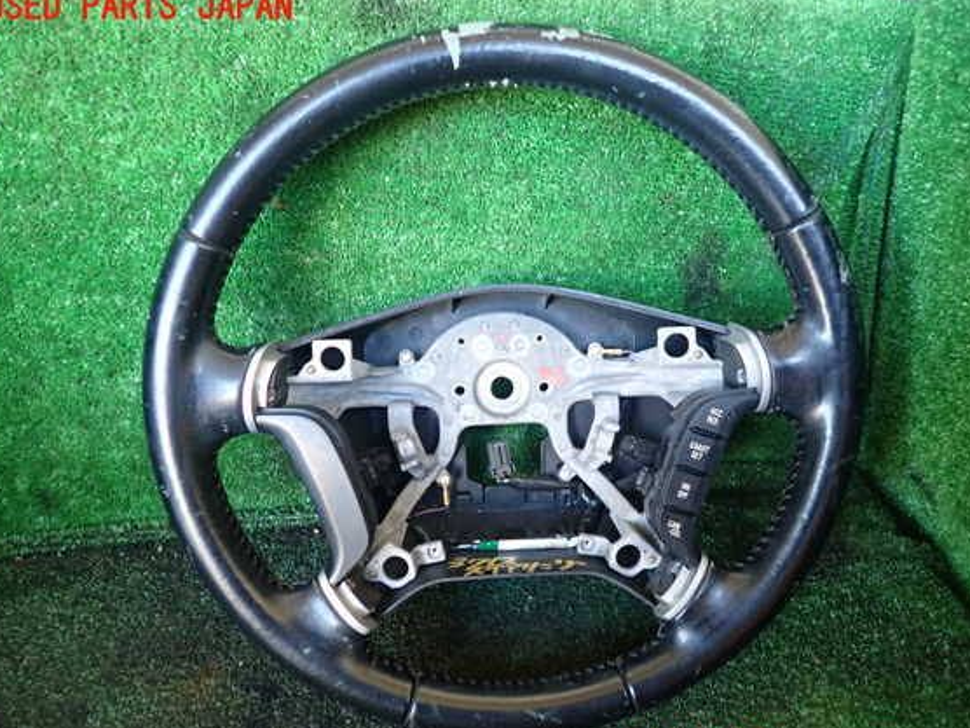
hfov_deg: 65.3
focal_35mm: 27
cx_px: 499
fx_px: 757
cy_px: 379
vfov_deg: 51.3
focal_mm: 4.5
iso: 320
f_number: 2
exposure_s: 1/30
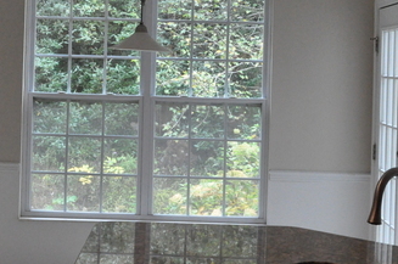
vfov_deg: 16.3
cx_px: 154
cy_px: 63
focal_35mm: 83
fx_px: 916
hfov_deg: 24.5
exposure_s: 1/80
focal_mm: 24
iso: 3200
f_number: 9
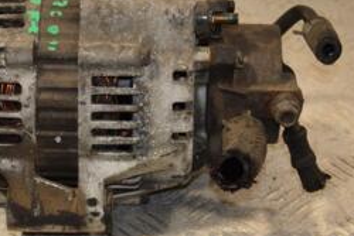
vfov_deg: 9.5
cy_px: 65
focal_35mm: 144
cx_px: 126
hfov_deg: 14.2
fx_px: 1417
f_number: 5
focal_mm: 40
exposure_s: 1/200
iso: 800
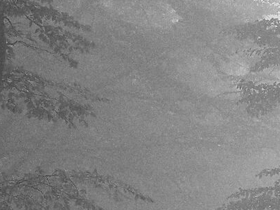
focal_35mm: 200
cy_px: 292
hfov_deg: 9.9
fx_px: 1618
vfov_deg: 7.3
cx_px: 52
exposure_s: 1/8
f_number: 8
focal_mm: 23.3
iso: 400
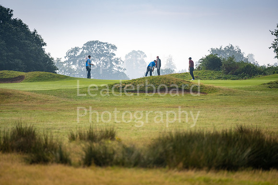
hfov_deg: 6.9
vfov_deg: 4.6
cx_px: 139
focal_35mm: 300
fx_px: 2317
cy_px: 92
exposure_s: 1/4000
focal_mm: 300
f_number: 4
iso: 320
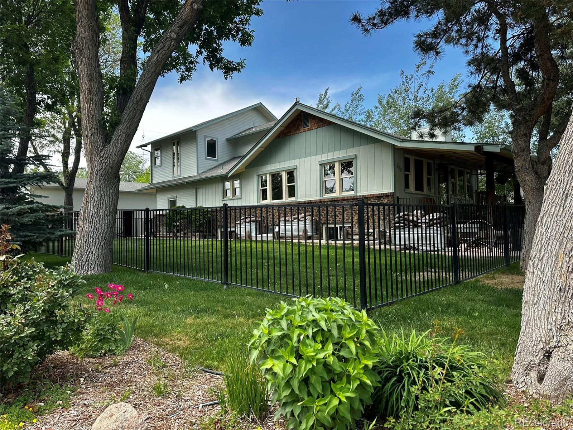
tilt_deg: +1.7
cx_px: 286
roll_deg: +0.8
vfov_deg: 56.8
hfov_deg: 71.6
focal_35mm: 24
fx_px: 397
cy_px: 215
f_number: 1.78
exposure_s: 1/1227
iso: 80
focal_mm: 6.86
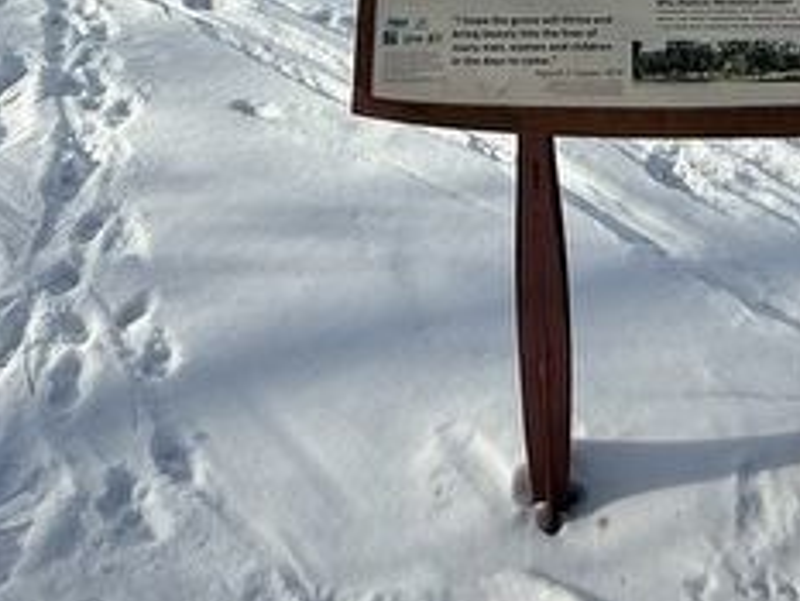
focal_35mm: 48
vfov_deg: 26.7
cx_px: 594
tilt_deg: -18.9
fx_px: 1110
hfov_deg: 38.7
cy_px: -127
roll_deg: +0.9
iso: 50
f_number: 2.2
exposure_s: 1/2410
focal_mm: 2.22
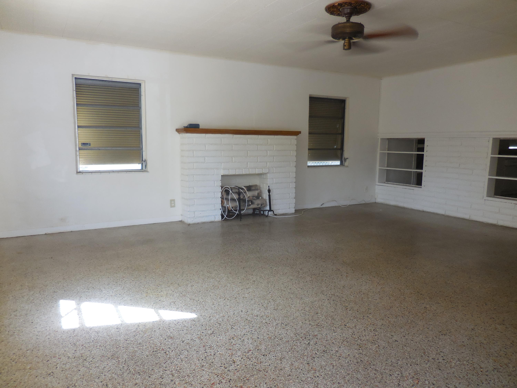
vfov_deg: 54.9
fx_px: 373
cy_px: 194
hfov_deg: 69.4
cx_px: 258
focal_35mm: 25
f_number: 3.3
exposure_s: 1/30
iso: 140
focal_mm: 4.5
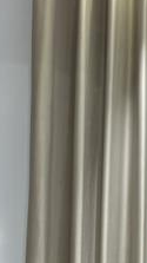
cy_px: 306
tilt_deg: -22.1
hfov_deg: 9.4
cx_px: 226
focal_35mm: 125
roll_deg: -1.7
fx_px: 868
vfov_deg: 16.5
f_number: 1.78
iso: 50
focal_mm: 6.86
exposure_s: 1/100
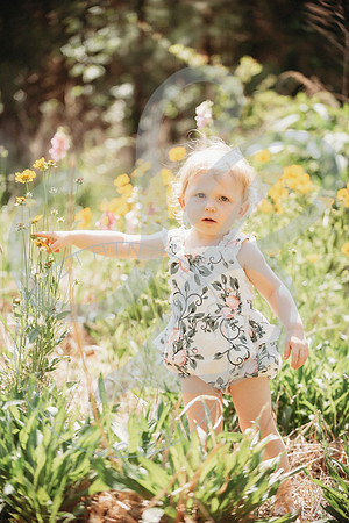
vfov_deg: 24.8
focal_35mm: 82
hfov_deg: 16.7
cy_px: 262
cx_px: 174
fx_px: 1192
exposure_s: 1/400
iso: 100
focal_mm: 82
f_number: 2.8
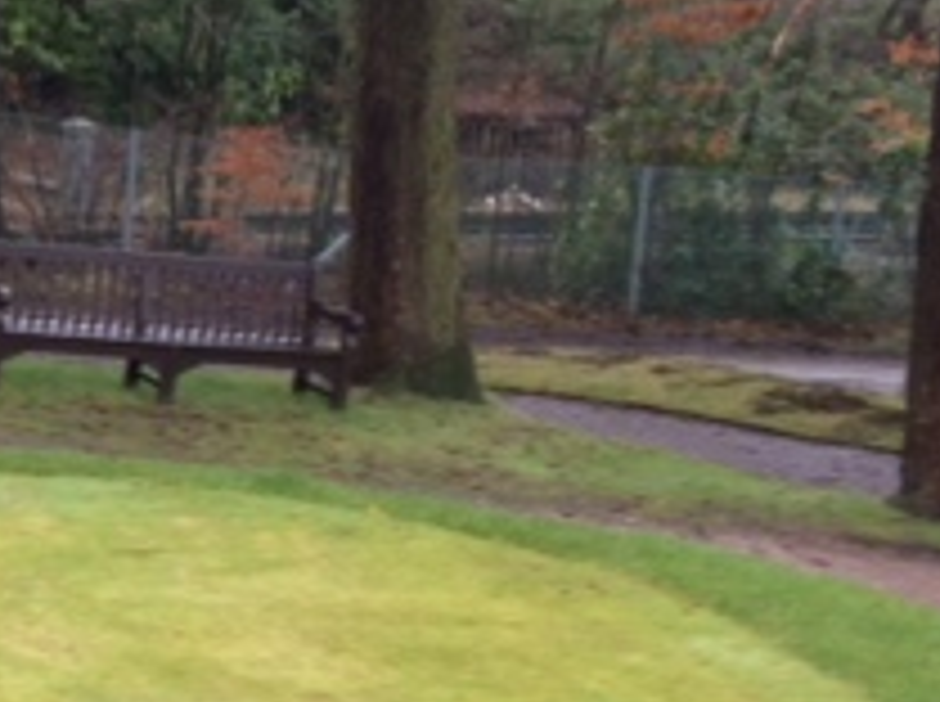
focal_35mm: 89
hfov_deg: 19.7
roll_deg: +0.0
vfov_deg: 16.5
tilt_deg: -10.6
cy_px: 464
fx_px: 2413
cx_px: -391
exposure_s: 1/50
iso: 40
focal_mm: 4.15
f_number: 2.2
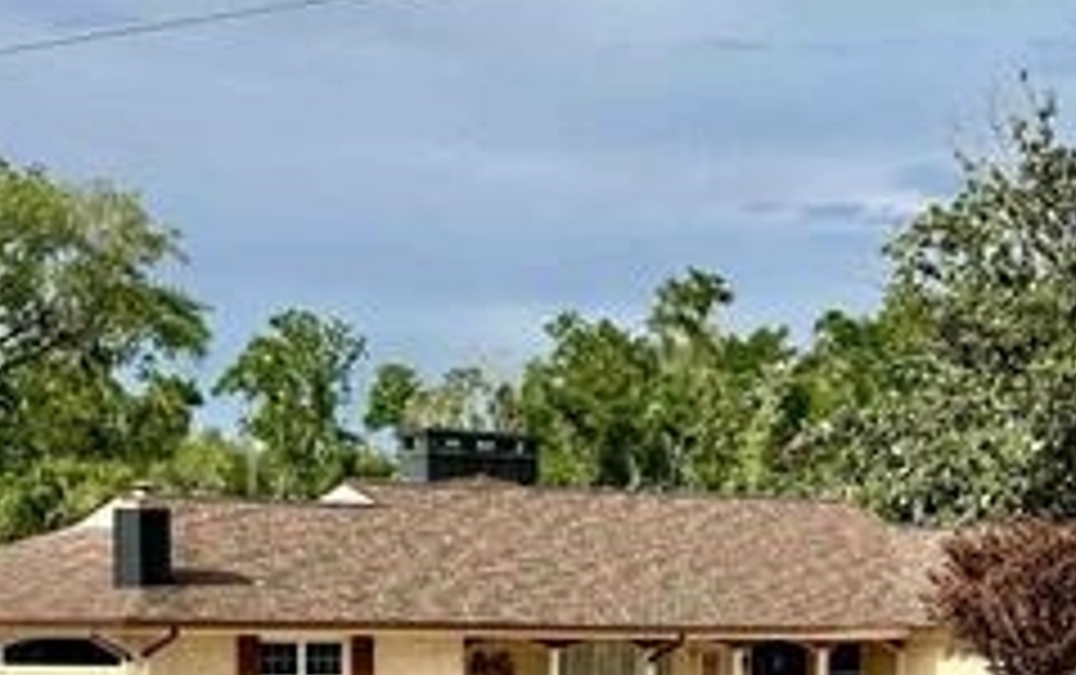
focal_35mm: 136
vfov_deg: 9.6
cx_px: 810
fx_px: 3993
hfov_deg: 15.3
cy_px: 626
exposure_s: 1/4566
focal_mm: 6.86
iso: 64
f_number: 1.78
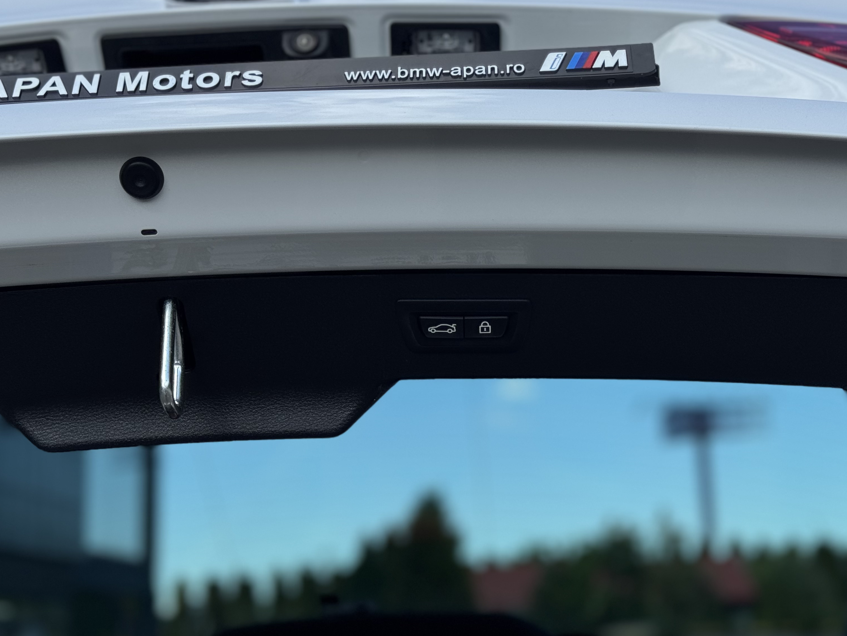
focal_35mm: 64
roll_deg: +2.2
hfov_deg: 30.2
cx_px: 491
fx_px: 1566
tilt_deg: +13.9
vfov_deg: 22.9
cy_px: 254
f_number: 1.78
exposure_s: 1/2331
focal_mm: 6.76
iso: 64
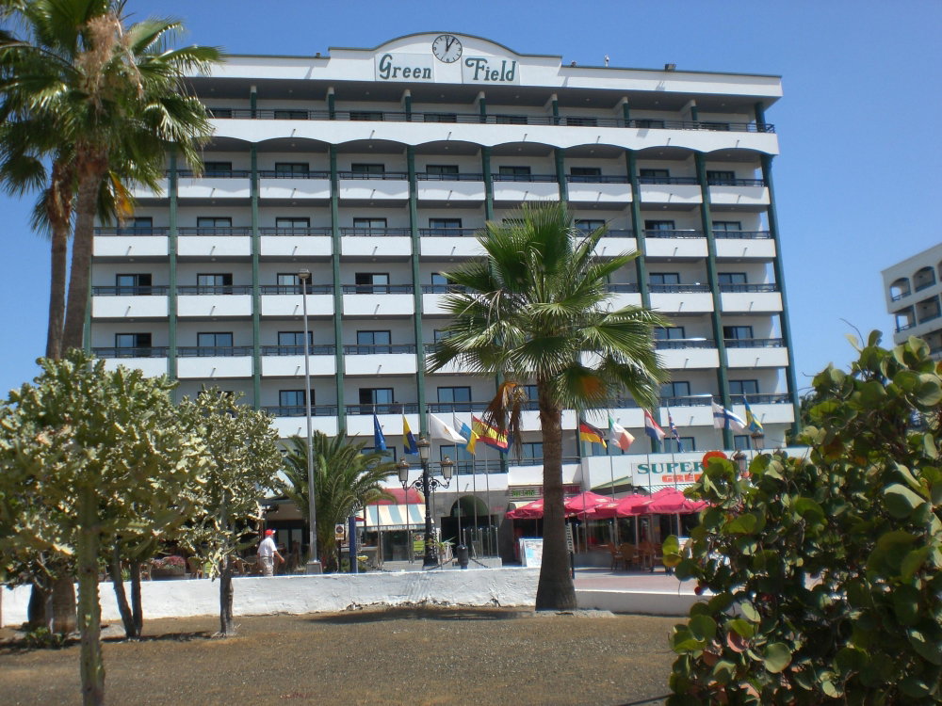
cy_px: 353
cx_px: 471
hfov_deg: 49.0
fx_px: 1034
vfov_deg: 37.7
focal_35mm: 38
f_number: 4.4
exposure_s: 1/500
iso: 50
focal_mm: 6.3
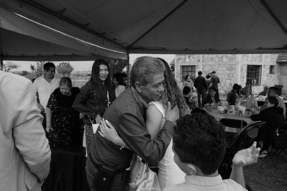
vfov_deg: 53.1
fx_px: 191
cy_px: 96
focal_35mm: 24
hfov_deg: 73.7
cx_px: 144
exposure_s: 1/400
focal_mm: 16
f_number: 5
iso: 160
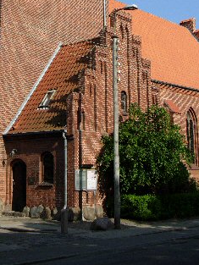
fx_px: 529
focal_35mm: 69
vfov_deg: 27.0
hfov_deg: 21.3
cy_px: 18
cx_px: 81
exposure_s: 1/362
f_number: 5.4
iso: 50
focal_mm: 7.5
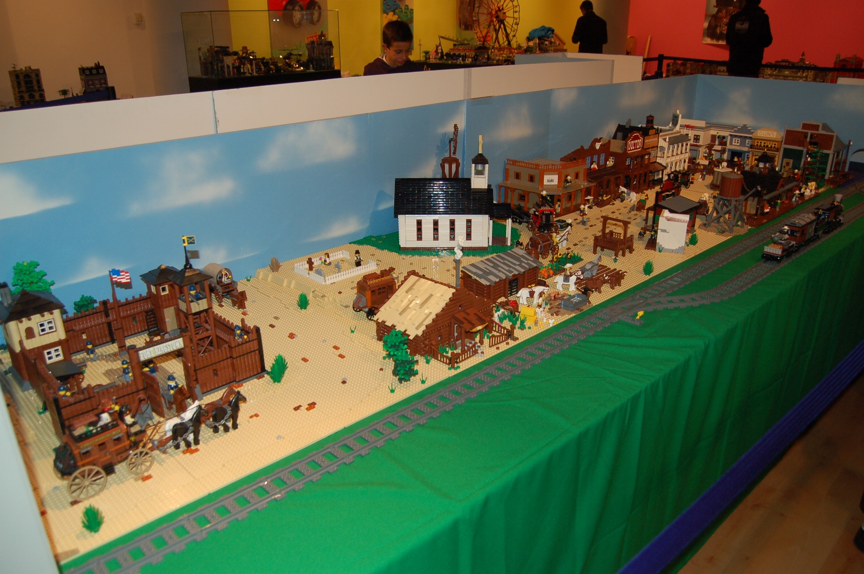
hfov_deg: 67.4
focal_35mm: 27
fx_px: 647
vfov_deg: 47.9
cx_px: 432
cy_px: 287
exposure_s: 1/60
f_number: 3.5
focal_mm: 18
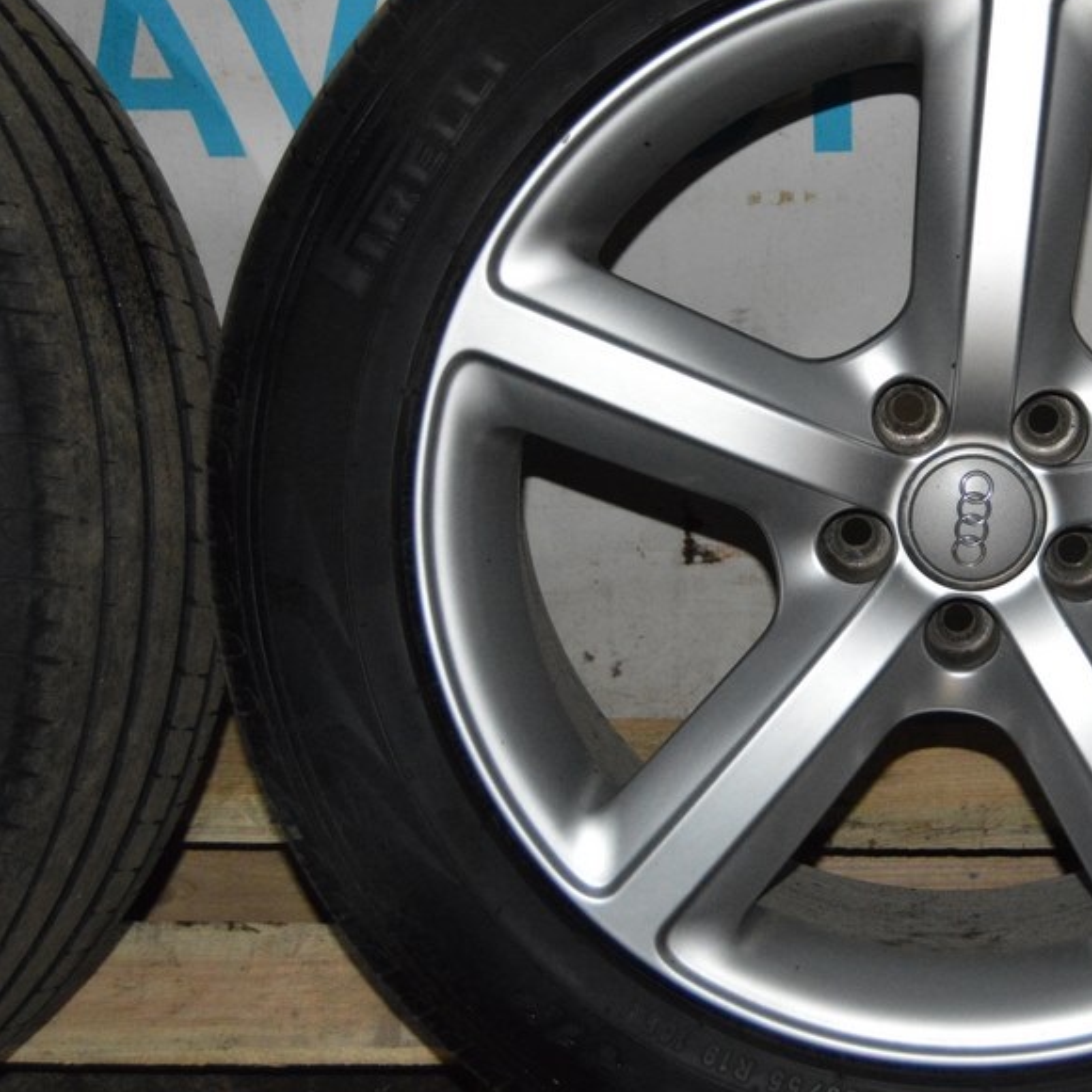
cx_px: 872
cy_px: 470
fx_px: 2570
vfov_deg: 24.0
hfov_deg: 23.6
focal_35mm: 72
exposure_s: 1/60
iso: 3200
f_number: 4.5
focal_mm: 32
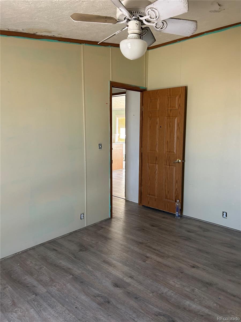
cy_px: 161
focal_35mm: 26
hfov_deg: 53.1
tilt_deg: -7.8
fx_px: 241
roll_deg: +1.0
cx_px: 120
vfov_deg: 67.3
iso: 125
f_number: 1.5
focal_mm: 5.7
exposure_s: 1/61
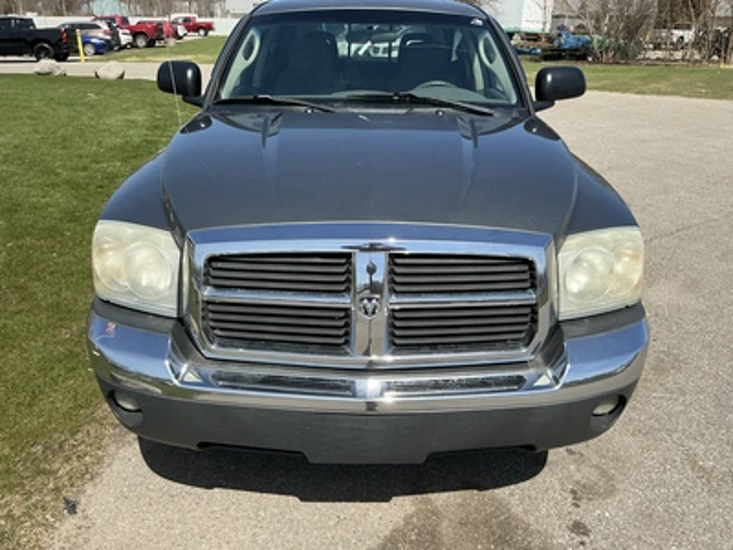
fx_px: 593
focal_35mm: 28
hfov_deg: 63.4
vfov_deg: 49.7
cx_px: 366
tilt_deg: -22.9
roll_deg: -0.7
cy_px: 275
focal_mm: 3
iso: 25
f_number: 1.8
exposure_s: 1/1451
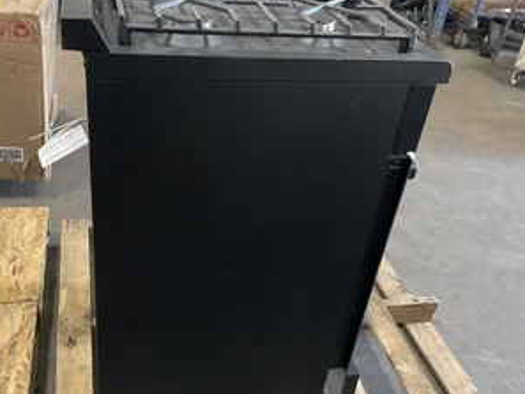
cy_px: 230
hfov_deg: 47.7
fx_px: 592
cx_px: 223
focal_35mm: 39
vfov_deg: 36.8
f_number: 1.8
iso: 320
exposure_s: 1/30
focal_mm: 3
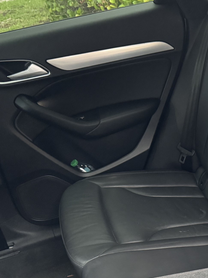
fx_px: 425
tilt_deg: -35.2
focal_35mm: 53
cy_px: 204
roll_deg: +3.3
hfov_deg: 24.4
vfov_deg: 35.5
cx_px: 262
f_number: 1.78
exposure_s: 1/37
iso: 1000
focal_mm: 6.76
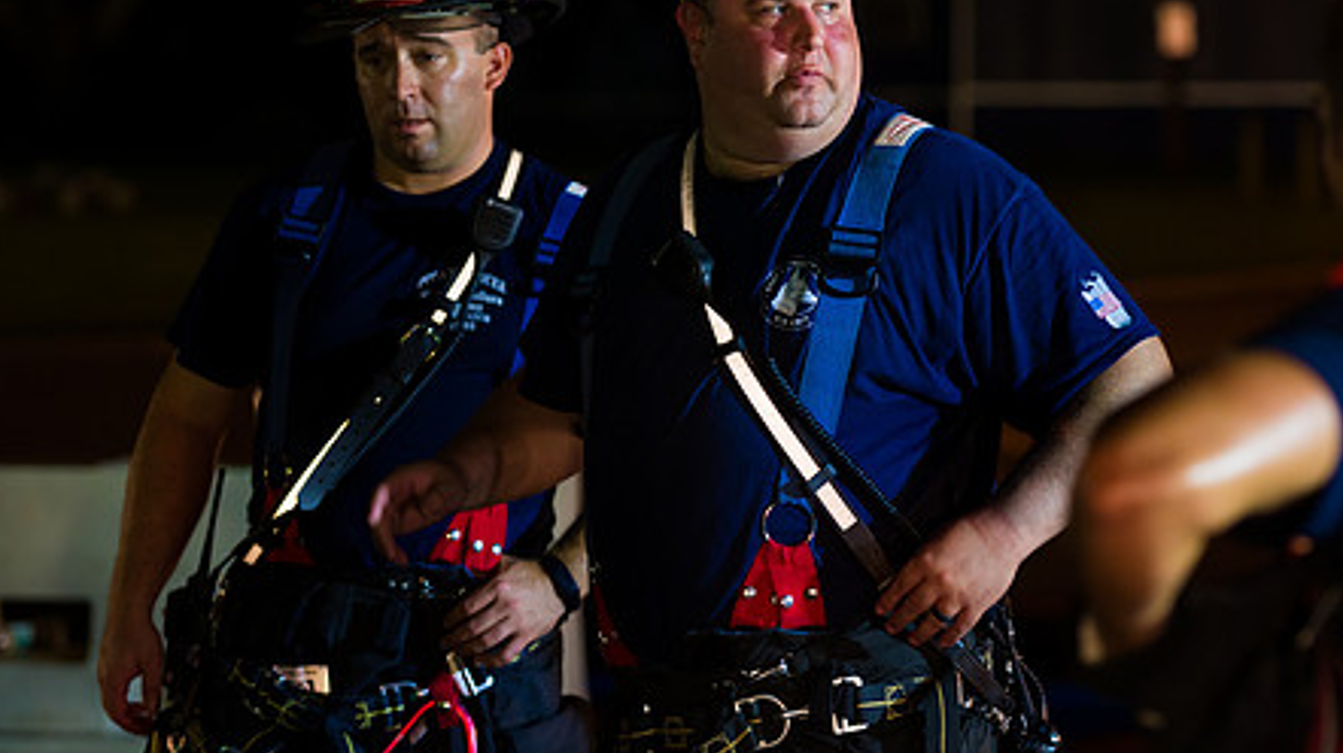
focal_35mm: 154
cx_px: 766
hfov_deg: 14.0
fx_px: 5481
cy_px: 200
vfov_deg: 7.9
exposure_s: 1/125
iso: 1600
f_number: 3.2
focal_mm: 112
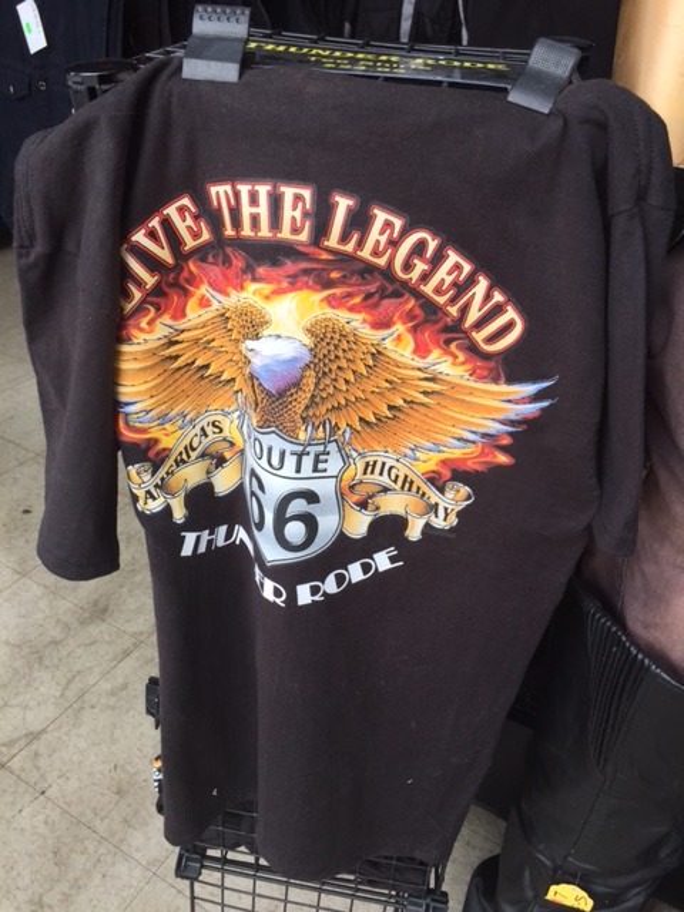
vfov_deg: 61.7
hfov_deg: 48.2
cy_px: 456
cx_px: 342
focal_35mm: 29
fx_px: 764
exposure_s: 1/186
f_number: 2.2
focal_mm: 4.15
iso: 32
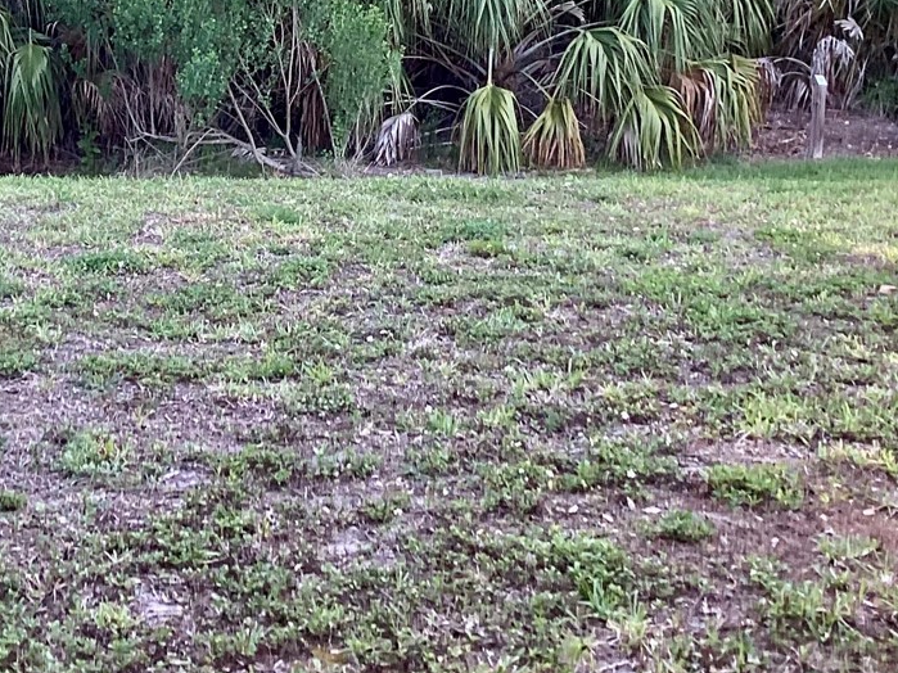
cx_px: 179
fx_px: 1842
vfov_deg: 20.0
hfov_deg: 26.9
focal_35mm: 71
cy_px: -24
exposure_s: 1/120
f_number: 2.4
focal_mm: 3.3
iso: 64
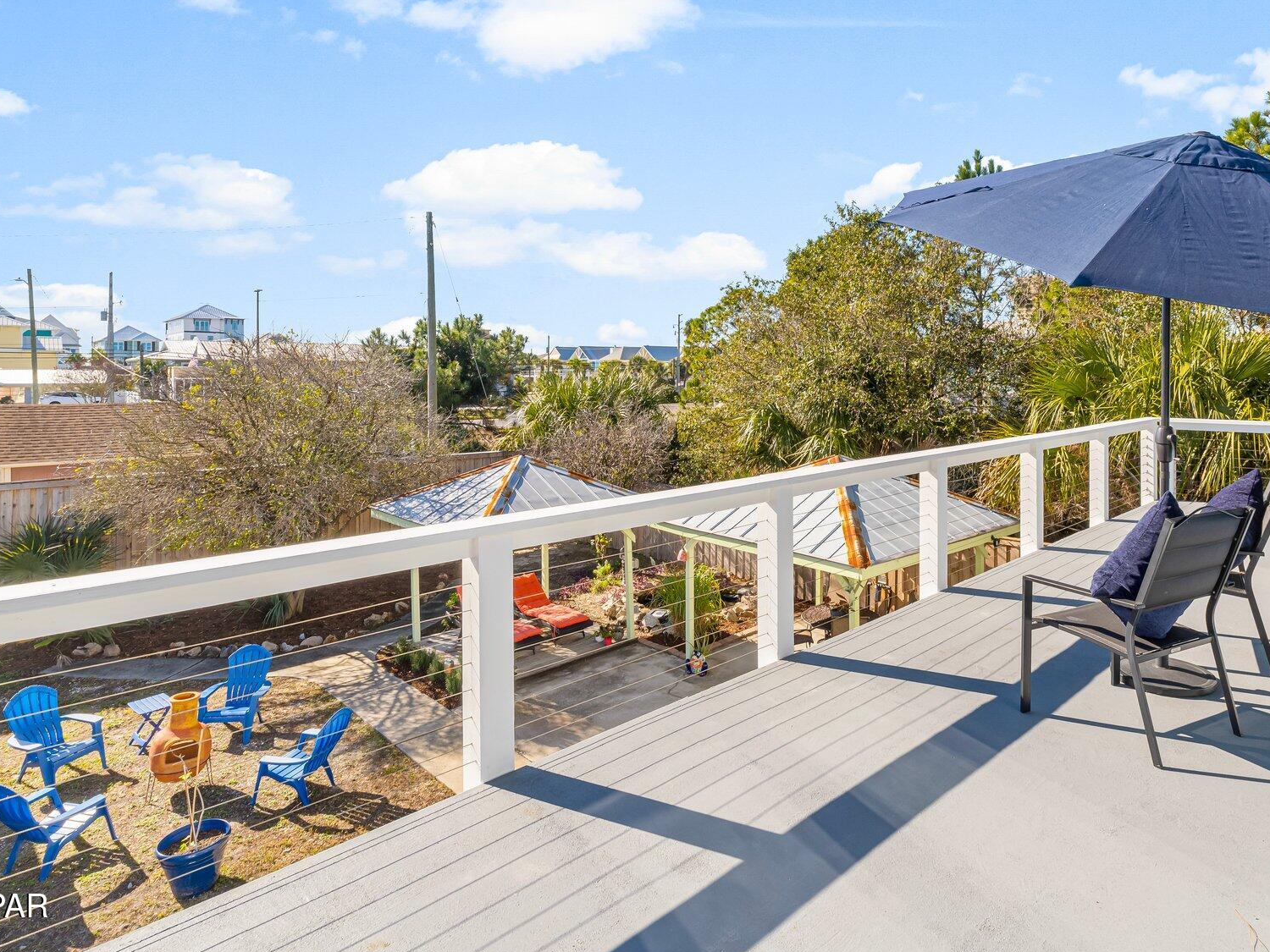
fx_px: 795
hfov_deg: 76.9
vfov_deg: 61.4
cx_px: 720
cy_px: 381
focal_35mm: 22
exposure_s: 1/80
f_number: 9
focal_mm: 11
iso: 100
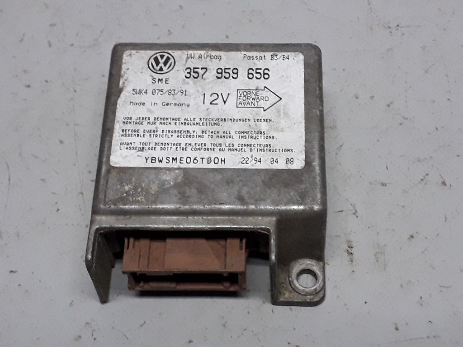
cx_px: 232
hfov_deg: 65.3
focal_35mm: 27
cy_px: 174
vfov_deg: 51.4
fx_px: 361
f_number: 1.9
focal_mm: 3.6
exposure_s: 1/50
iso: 200
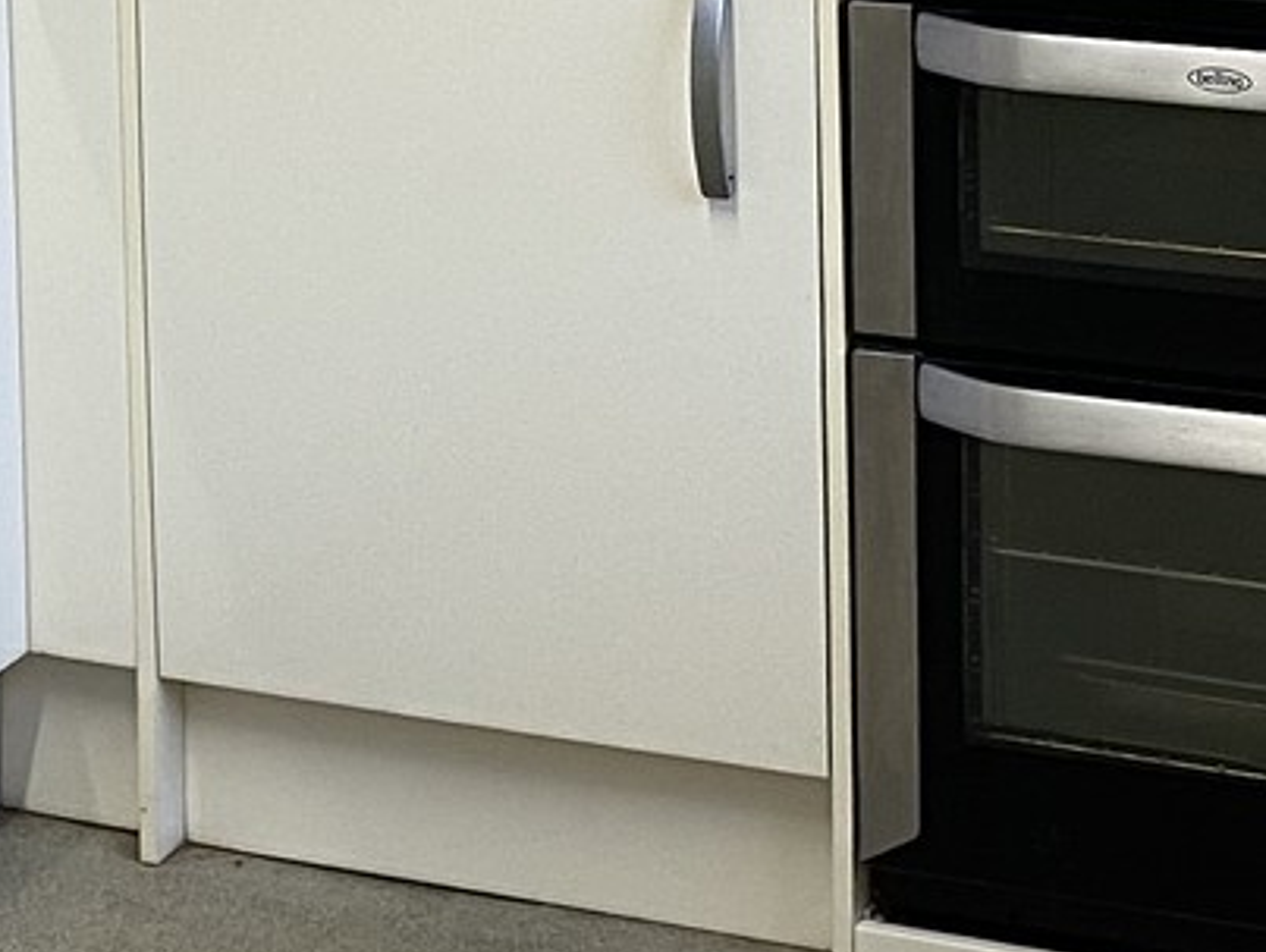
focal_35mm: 132
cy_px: -333
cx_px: 176
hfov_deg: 14.8
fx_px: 4832
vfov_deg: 10.9
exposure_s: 1/50
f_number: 1.8
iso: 64
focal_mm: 4.25
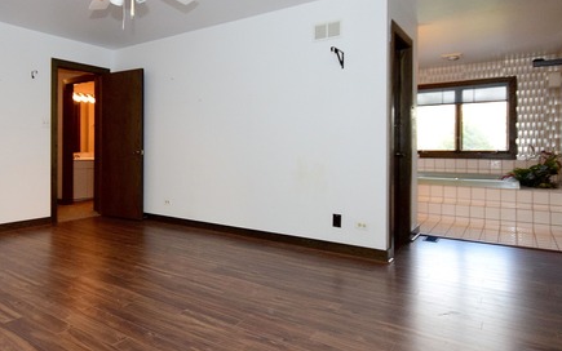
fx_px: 379
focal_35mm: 25
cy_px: 152
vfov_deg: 49.6
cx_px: 185
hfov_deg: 70.8
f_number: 8
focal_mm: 11
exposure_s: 1/60
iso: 1600
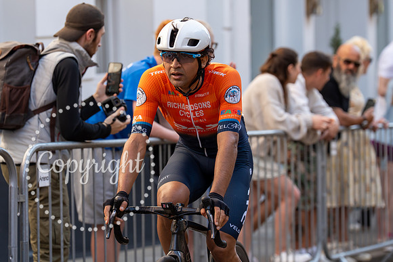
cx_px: 219
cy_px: 116
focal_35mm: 178
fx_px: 1948
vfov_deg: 7.7
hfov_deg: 11.5
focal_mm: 160
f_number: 4
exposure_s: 1/1000
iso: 640
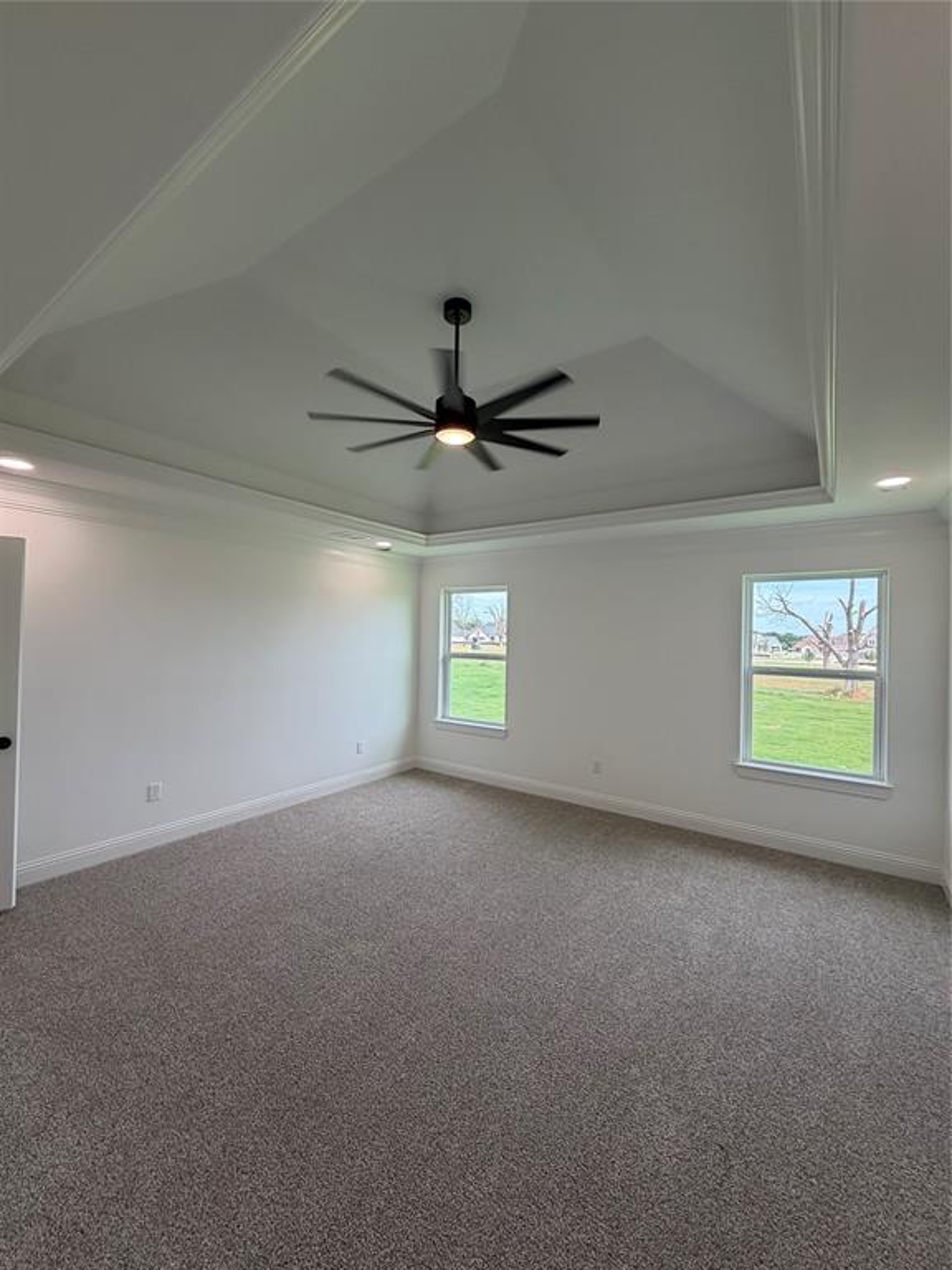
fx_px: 513
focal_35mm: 14
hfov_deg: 85.7
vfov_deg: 102.1
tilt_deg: -0.1
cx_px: 476
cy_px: 635
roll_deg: -0.3
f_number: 2.2
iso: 80
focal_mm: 2.22
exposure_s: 1/120
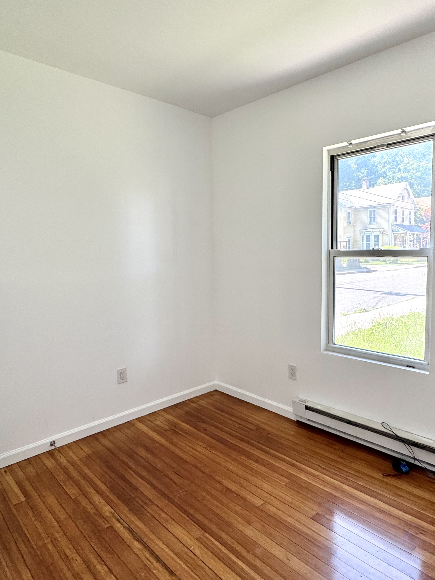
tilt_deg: -4.8
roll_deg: +1.1
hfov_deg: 61.0
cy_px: 279
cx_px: 229
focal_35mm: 22
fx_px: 369
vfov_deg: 76.4
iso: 50
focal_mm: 2.22
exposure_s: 1/99
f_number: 2.2
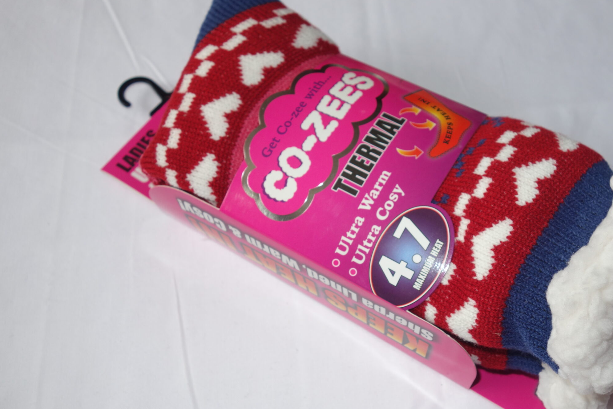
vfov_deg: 36.9
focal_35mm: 36
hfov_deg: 52.5
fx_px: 613
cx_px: 386
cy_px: 214
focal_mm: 10.4
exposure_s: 1/100
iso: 125
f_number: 3.5
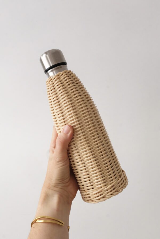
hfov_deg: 25.5
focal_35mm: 53
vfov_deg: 37.5
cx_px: 80
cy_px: 120
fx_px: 353
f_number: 4
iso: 1600
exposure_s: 1/52
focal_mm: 35
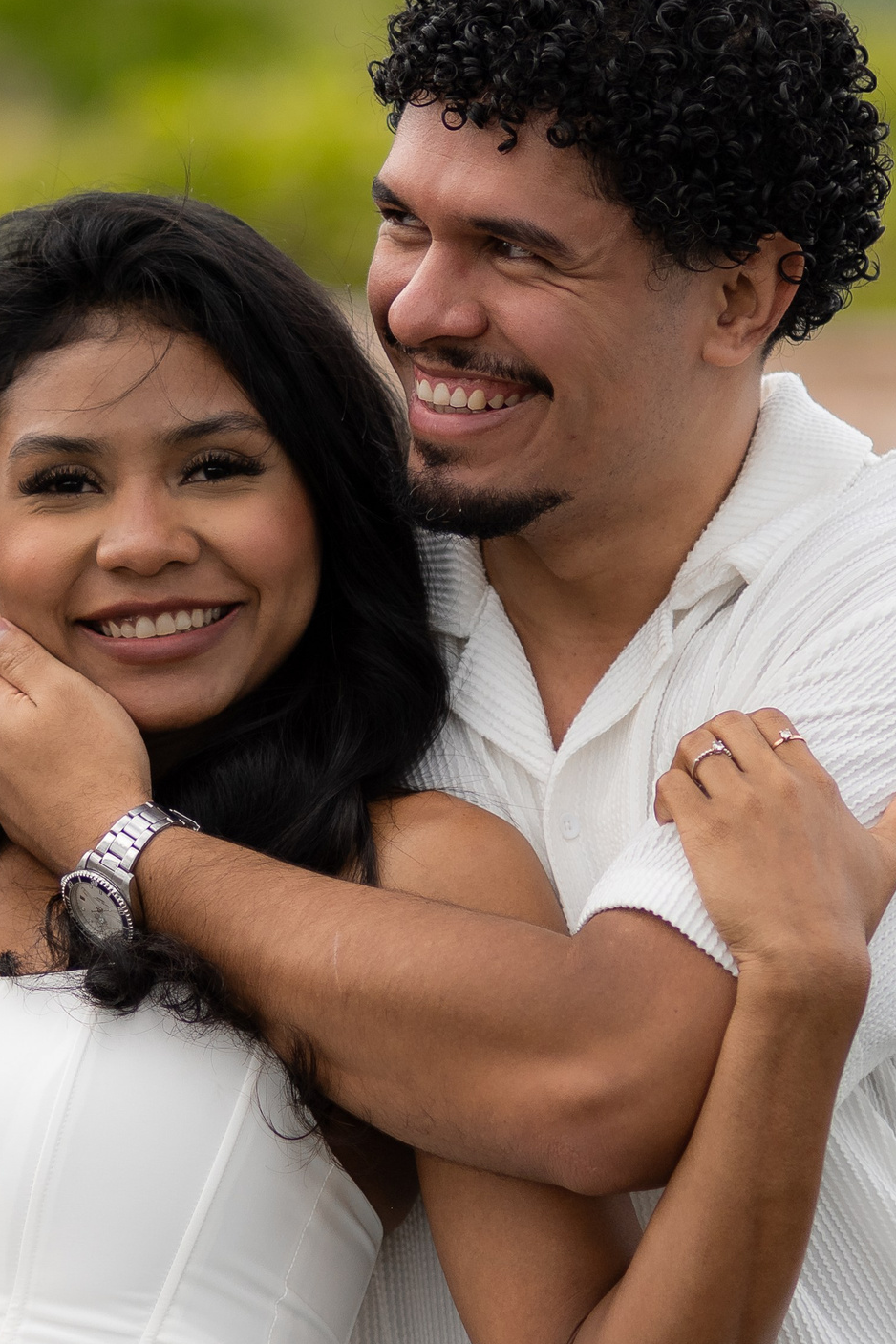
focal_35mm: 232
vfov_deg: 8.9
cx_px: 309
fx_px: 8661
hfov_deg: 5.9
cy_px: 692
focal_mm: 85
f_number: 2.2
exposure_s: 1/640
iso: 200
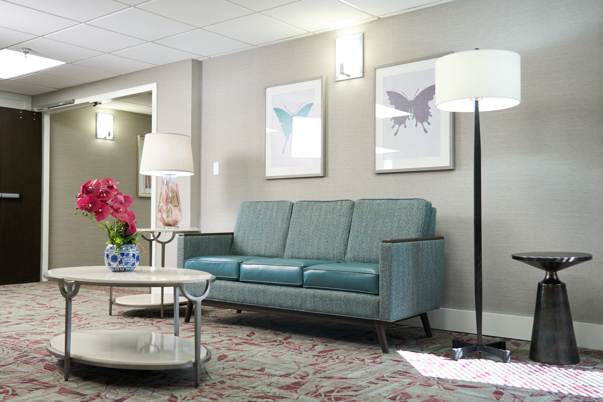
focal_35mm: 36
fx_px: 603
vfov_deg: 36.9
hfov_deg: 53.1
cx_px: 302
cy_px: 201
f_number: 4
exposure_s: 1/160
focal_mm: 36
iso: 1600
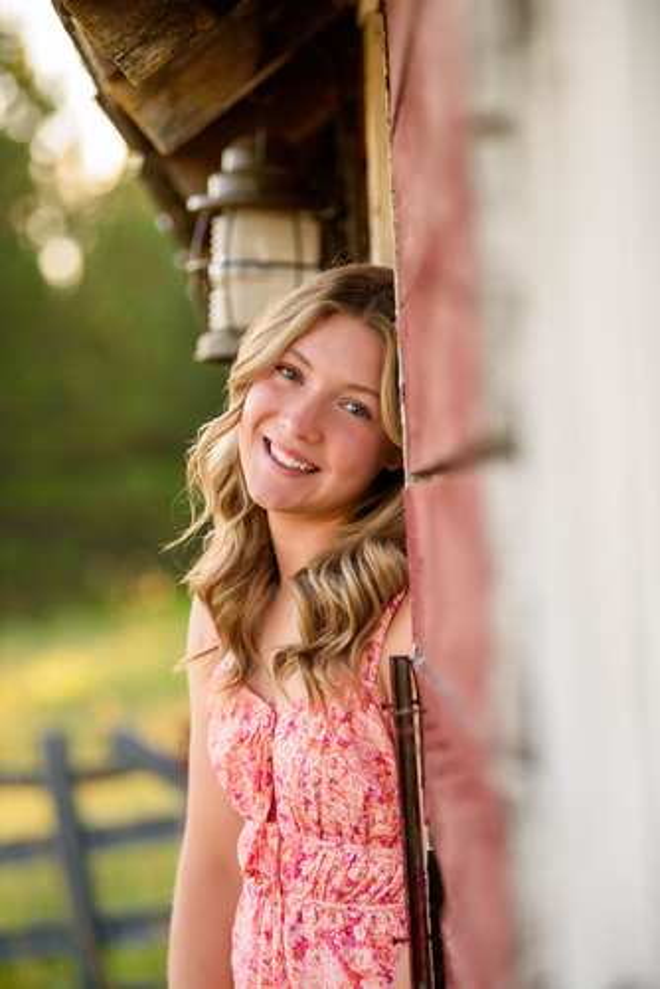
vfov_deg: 18.3
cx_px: 330
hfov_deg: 12.2
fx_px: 3076
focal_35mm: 112
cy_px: 494
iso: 400
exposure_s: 1/800
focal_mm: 112
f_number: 2.8
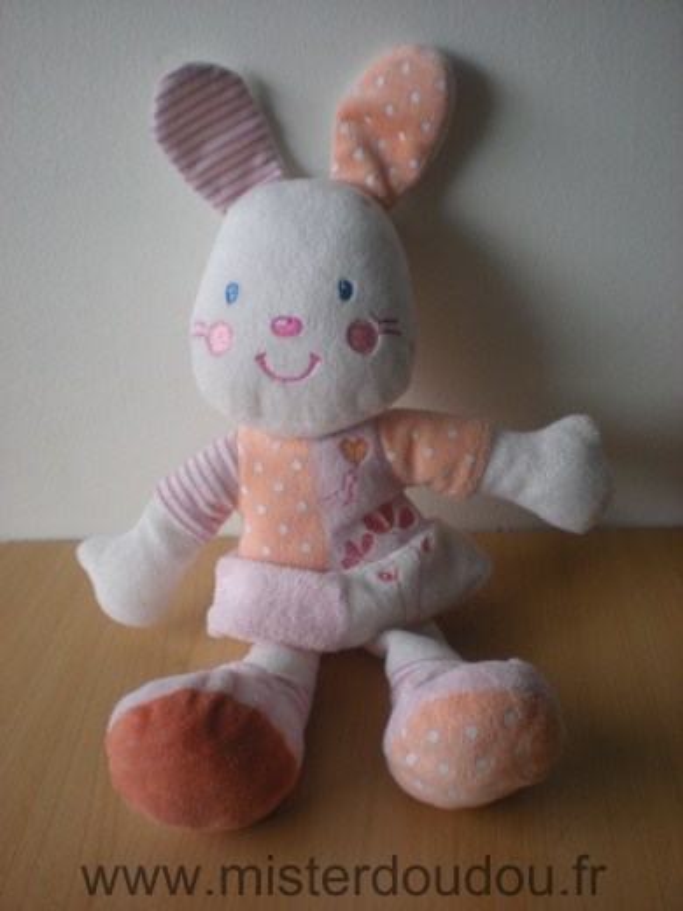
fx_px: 1000
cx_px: 342
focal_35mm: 38
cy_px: 456
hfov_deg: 37.7
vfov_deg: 49.0
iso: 144
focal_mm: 6.3
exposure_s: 1/58.8
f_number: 3.1
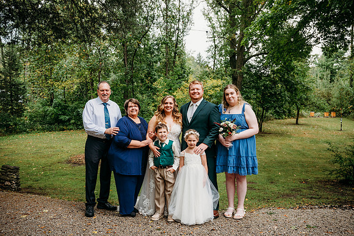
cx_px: 177
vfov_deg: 43.6
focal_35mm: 30
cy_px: 118
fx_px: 295
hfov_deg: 61.9
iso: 200
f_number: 5
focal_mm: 30
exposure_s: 1/400
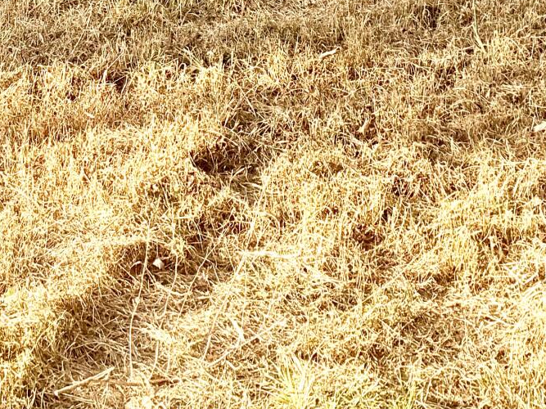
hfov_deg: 18.0
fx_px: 1703
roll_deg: -1.6
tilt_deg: -2.5
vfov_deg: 12.1
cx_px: 97
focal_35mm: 108
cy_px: -414
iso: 80
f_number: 1.78
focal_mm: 6.76
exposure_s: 1/1464
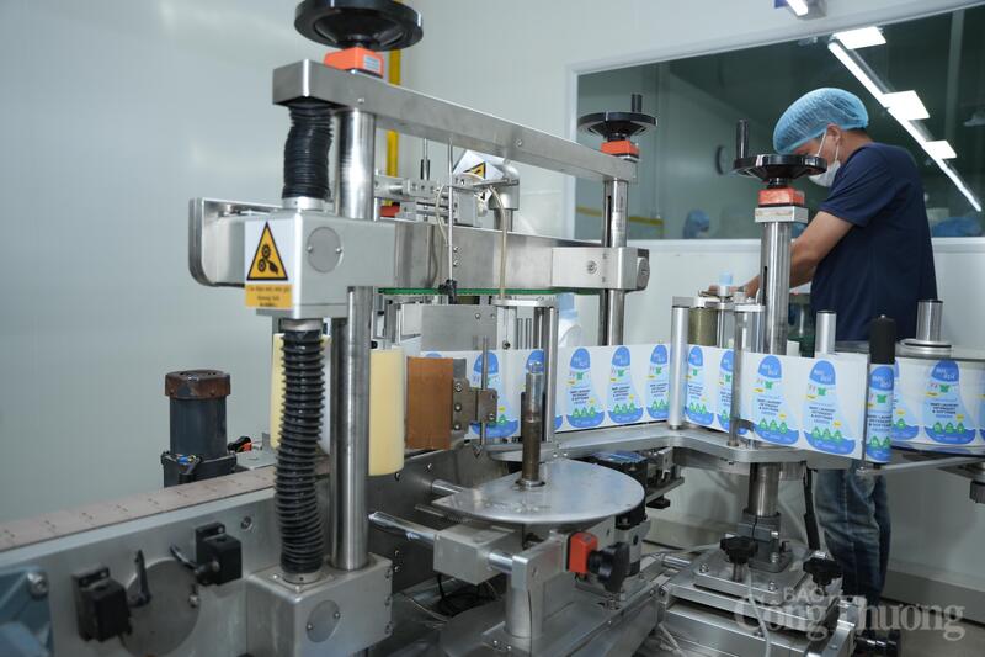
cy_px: 328
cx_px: 492
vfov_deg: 49.0
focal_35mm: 26
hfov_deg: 68.8
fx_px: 719
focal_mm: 26.3
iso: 320
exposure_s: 1/125
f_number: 2.8
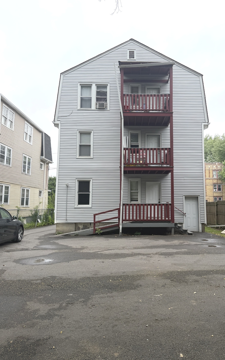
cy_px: 177
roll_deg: -0.7
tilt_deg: +5.7
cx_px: 133
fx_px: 255
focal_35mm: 26
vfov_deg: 70.4
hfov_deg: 47.4
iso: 100
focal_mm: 6.76
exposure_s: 1/765
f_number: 1.78
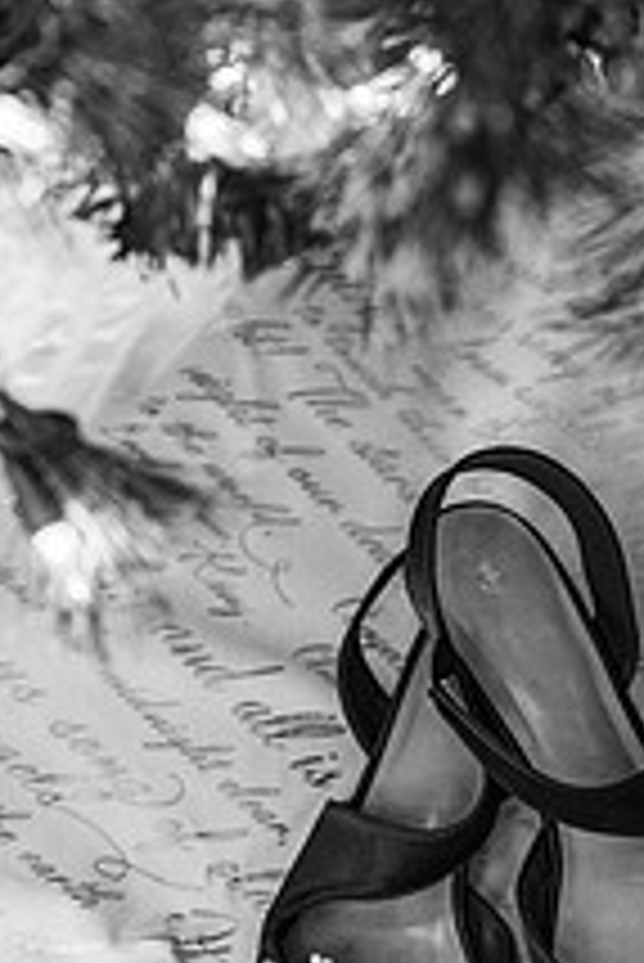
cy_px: 500
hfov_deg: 16.6
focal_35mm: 82
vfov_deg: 24.7
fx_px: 2197
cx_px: 455
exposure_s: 1/200
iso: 800
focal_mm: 39
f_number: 3.5
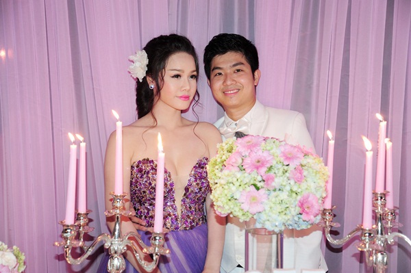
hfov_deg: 42.8
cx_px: 206
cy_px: 136
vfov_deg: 29.2
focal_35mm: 46
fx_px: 525
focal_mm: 46
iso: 1250
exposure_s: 1/50
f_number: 4.2
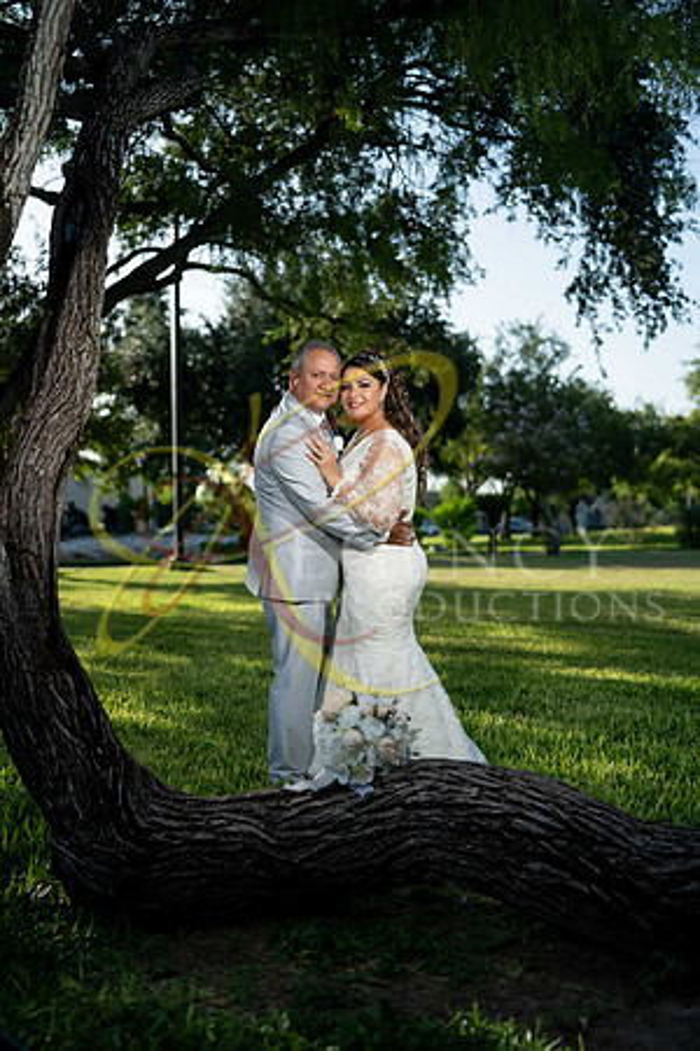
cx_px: 350
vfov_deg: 46.4
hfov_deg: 31.9
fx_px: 1225
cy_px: 526
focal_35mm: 42
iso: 200
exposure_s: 1/2500
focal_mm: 42
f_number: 2.2
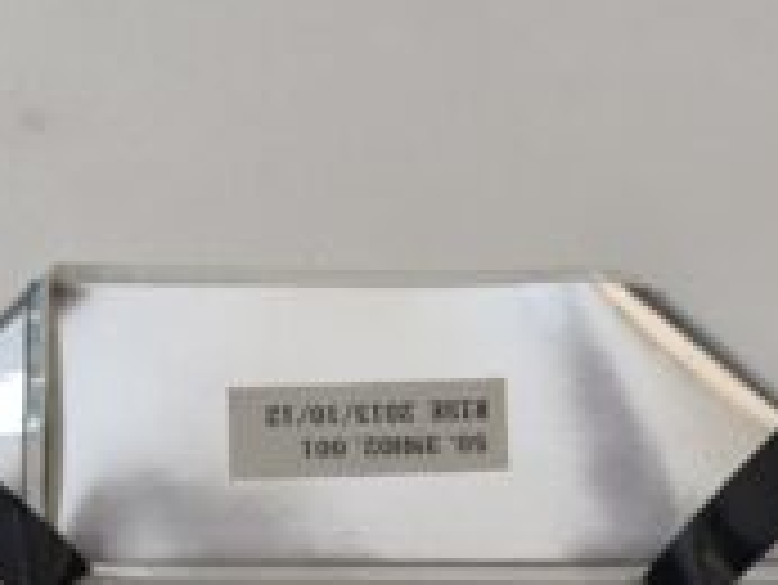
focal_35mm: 71
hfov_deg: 27.4
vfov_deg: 20.3
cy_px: 538
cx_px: 400
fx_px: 1597
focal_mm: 6.57
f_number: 1.6
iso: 320
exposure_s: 1/100
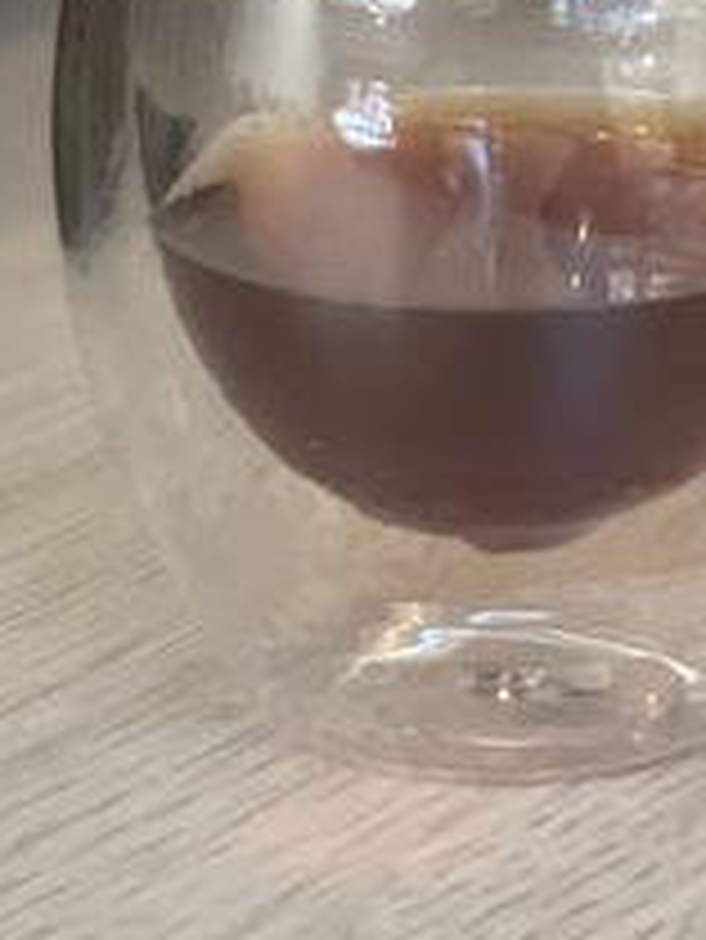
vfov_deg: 8.5
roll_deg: -0.6
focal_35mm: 224
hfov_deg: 6.5
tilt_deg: -7.9
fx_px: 6085
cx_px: 1180
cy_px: -742
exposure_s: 1/120
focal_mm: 6
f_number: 2
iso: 250
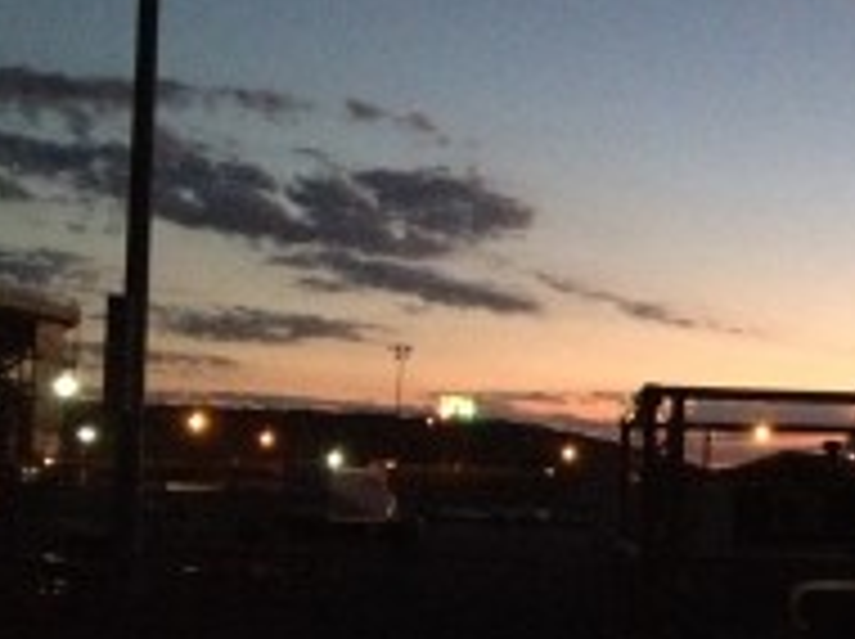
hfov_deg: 21.8
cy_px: 446
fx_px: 2121
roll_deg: -0.3
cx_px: 893
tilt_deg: +2.4
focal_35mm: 86
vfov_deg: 17.1
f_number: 2.4
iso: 800
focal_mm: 4.28
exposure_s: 1/15
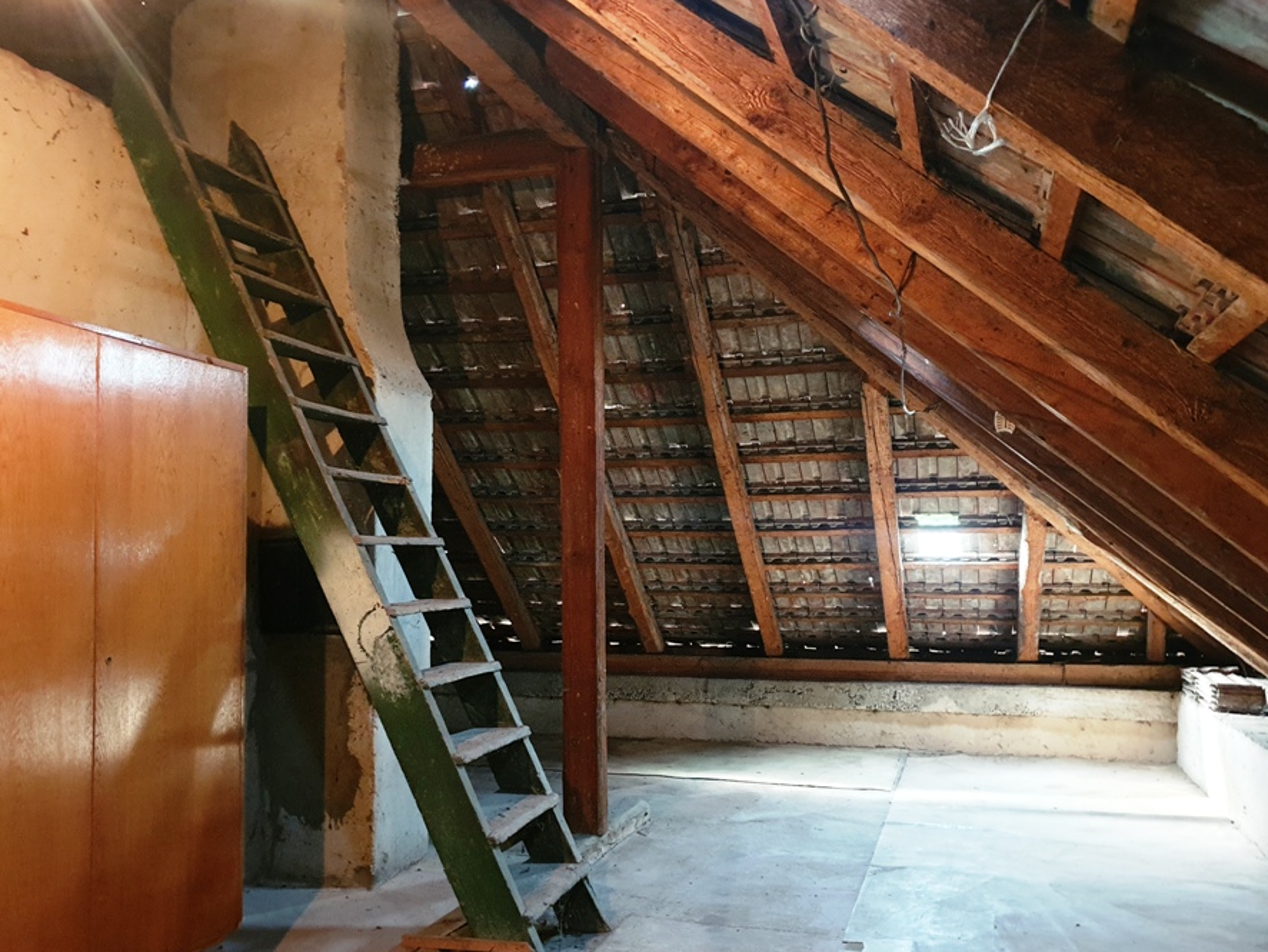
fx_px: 1099
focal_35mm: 30
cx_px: 648
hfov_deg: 59.9
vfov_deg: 46.7
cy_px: 535
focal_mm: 4.3
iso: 320
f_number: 1.5
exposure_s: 1/13
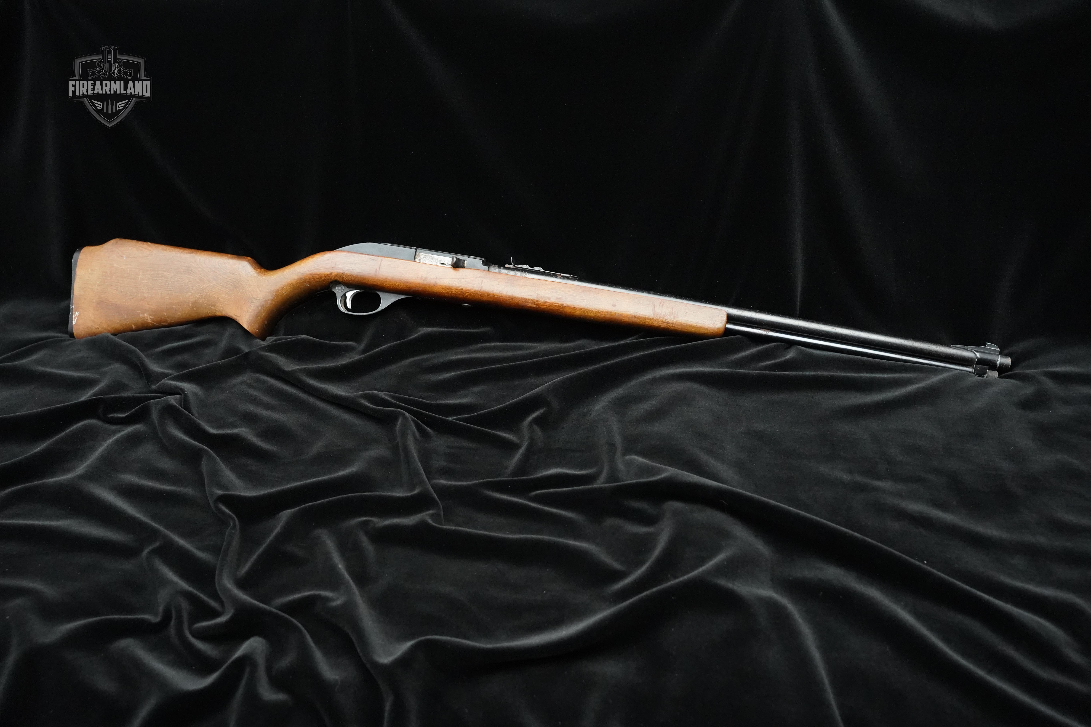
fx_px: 727
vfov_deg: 53.1
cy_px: 364
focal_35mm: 24
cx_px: 546
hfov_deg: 73.7
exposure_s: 1/50
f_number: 6.3
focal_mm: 24
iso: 8000
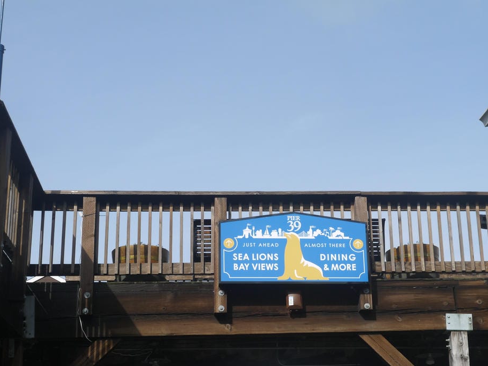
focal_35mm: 63
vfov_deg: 23.2
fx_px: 888
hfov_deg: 30.7
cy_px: 240
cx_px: 284
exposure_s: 1/400
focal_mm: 24
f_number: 9
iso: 160
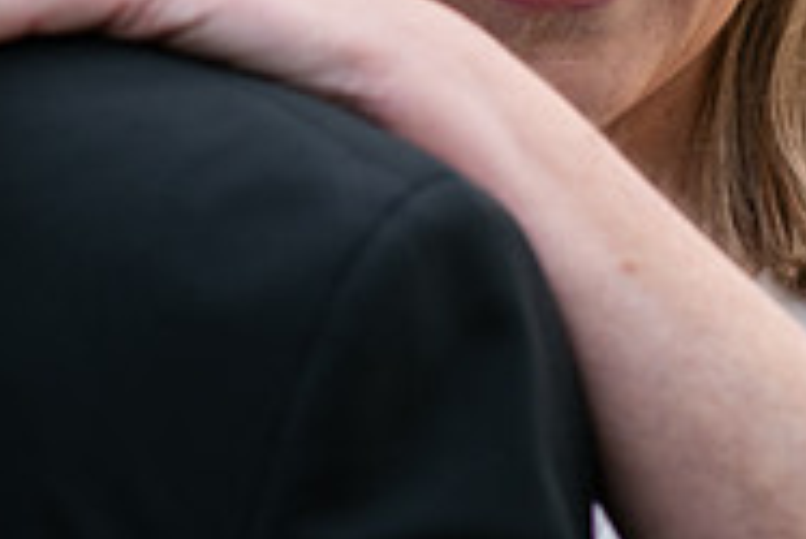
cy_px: 32
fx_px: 8671
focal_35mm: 387
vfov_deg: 3.6
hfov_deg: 5.3
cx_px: 203
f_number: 3.5
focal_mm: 125
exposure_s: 1/160
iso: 160
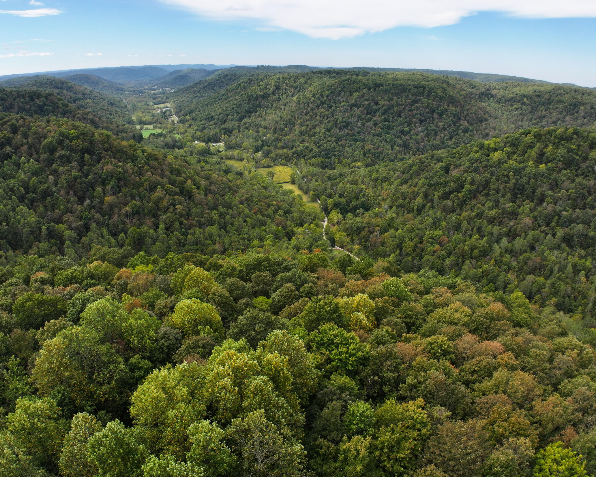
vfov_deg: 54.9
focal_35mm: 26
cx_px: 274
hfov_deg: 65.9
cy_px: 230
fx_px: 459
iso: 140
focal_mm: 12.29
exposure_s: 1/1600
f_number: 2.8
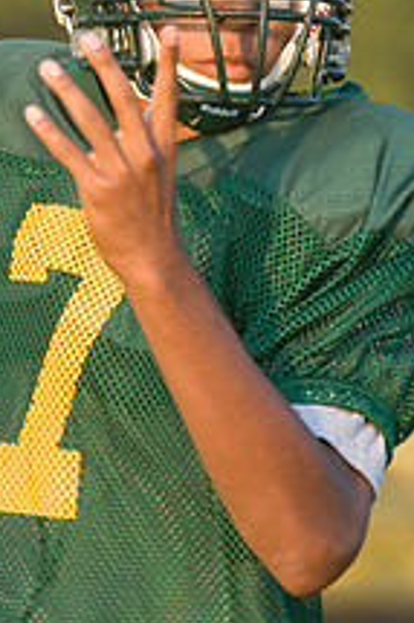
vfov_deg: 1.6
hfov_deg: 1.1
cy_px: 78
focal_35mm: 1257
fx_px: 21717
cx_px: 88
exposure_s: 1/320
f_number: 11
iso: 1600
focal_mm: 600
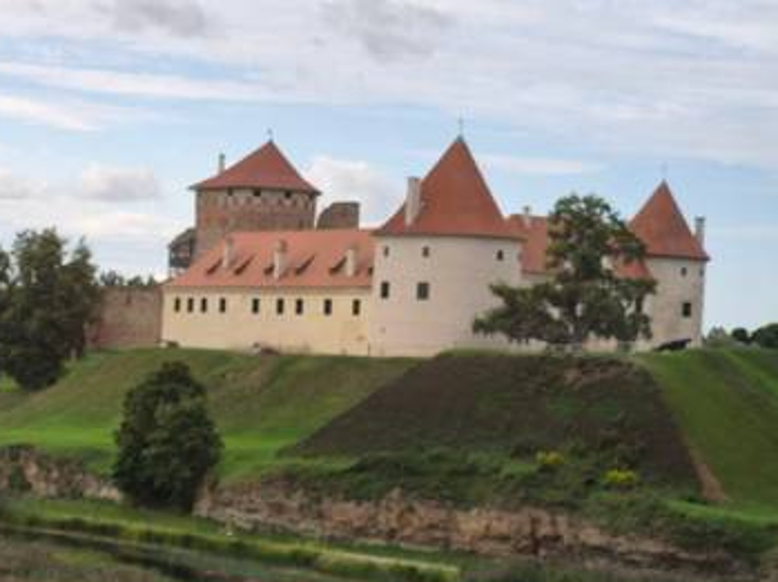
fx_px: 2133
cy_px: 294
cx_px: 296
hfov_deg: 20.6
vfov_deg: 15.5
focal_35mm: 95
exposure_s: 1/120
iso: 40
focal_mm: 7
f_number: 2.4
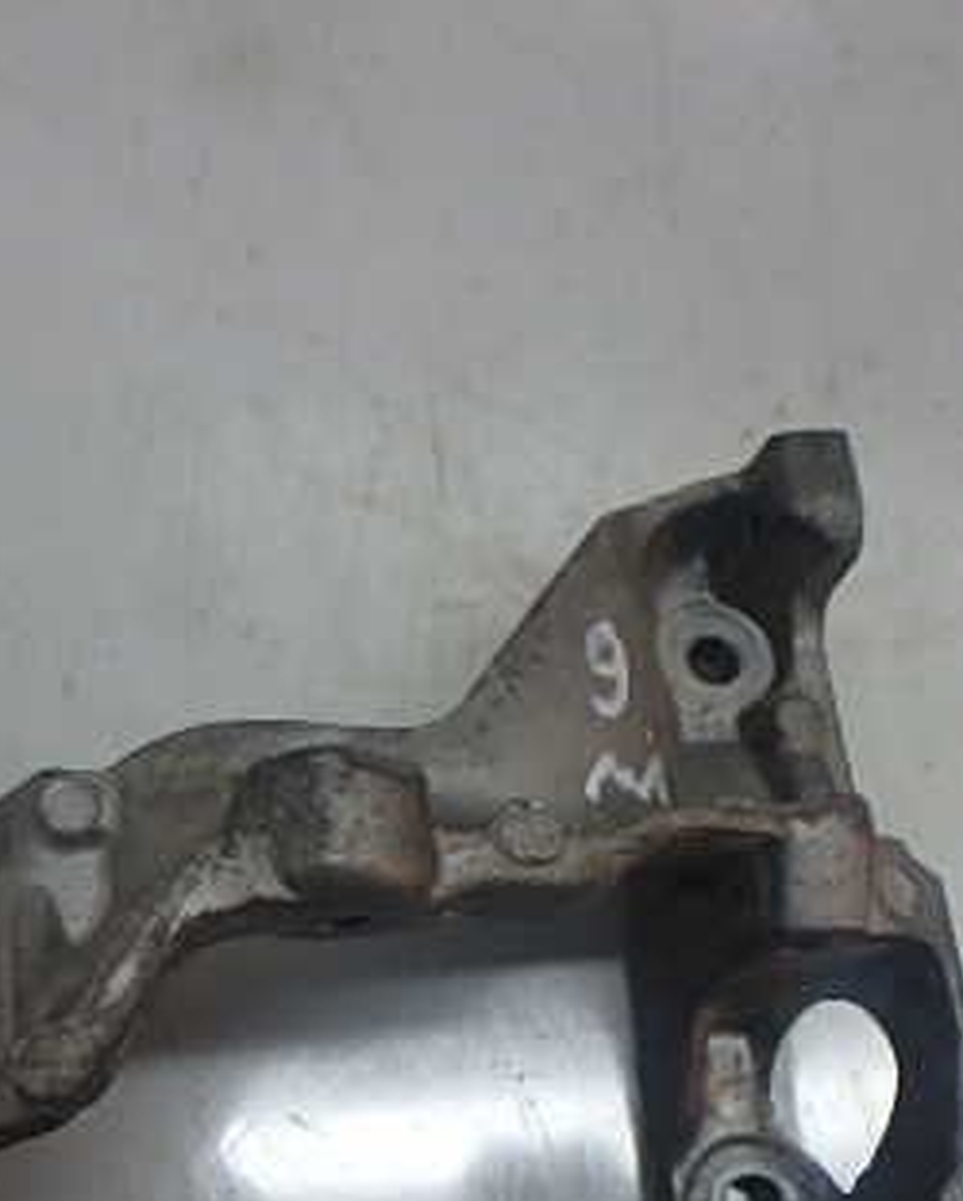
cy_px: 916
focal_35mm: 42
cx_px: 339
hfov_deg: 35.4
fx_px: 1495
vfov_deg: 42.3
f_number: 3.5
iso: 200
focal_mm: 3.7
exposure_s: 1/60
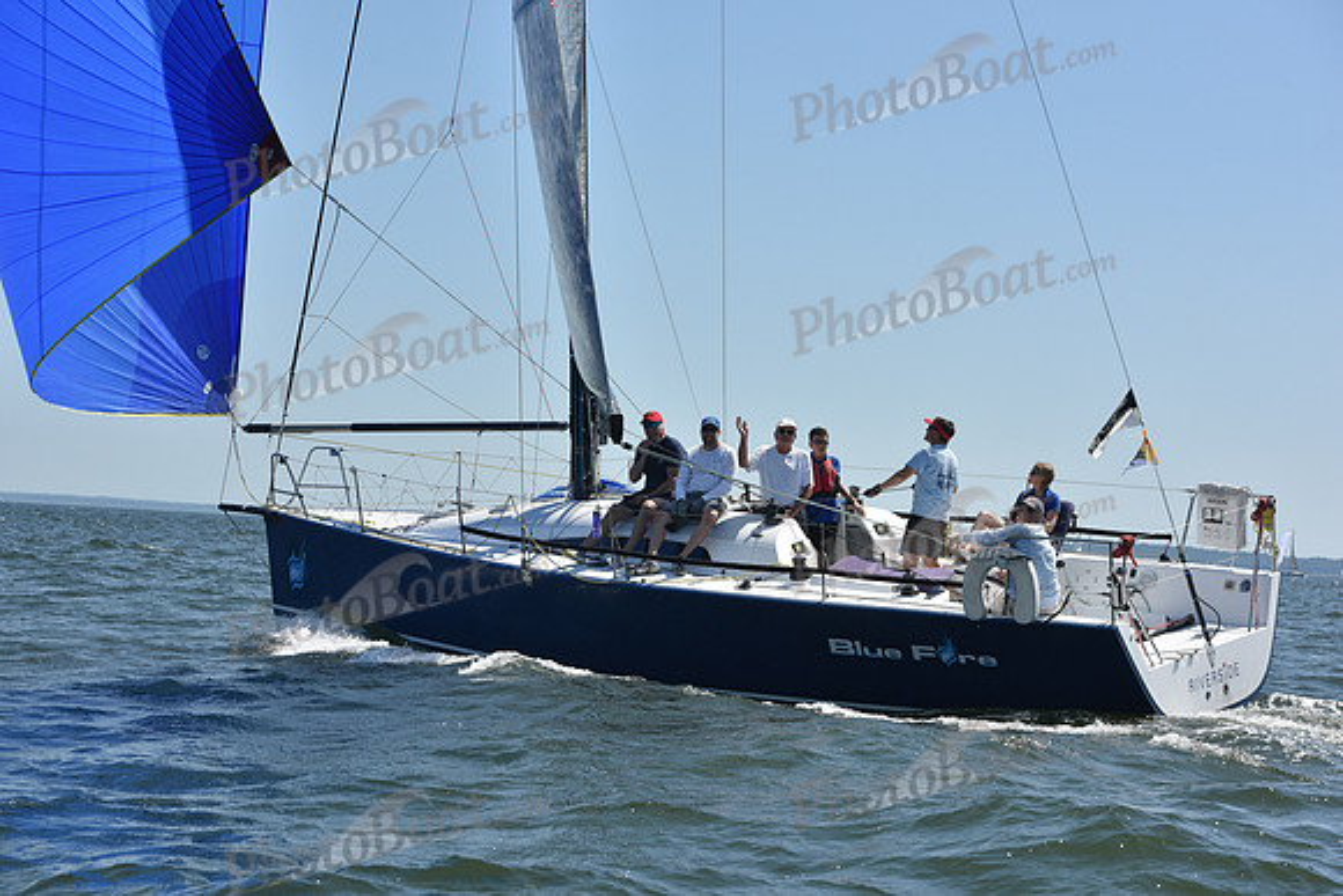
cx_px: 672
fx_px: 2612
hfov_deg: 28.8
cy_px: 448
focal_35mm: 70
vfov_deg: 19.5
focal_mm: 70
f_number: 8
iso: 250
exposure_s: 1/1250
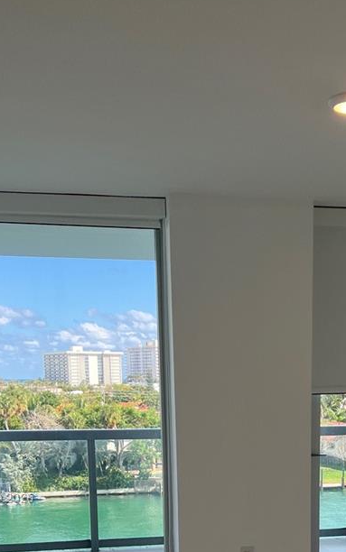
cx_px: 273
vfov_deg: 35.3
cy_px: 499
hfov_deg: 23.7
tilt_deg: -7.5
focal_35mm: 54
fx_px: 814
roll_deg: +0.6
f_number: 1.5
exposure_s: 1/450
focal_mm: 5.7
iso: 50
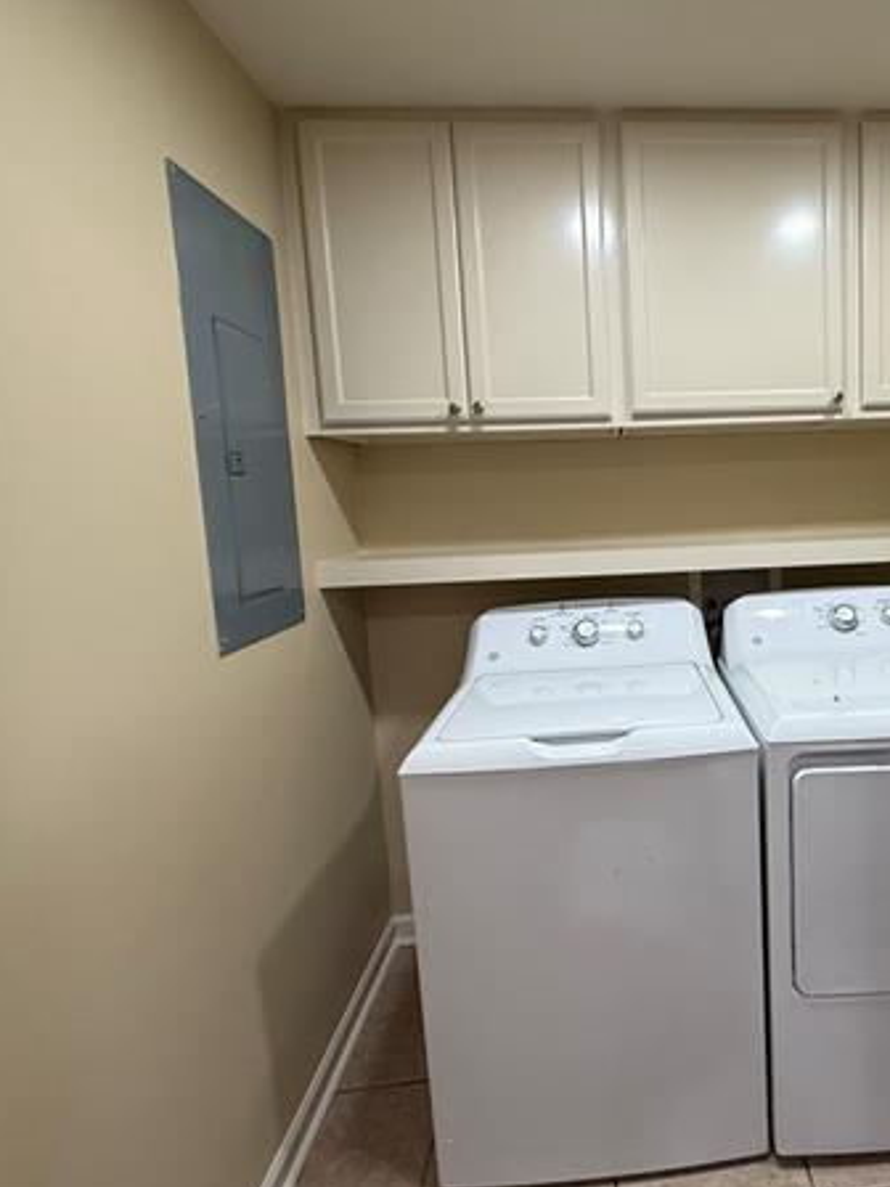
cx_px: 665
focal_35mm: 20
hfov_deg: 62.3
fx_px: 686
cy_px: 567
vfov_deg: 81.7
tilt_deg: -5.1
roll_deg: +2.2
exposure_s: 1/120
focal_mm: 2.22
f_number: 2.2
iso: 250
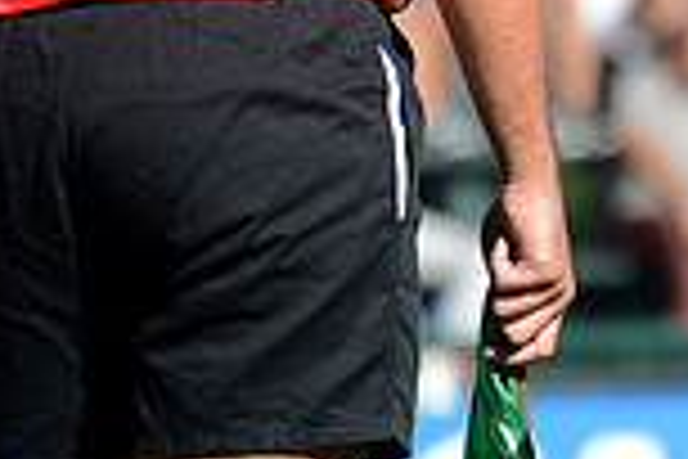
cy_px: -371
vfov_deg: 1.5
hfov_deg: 2.3
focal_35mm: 908
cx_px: 1039
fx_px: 17352
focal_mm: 240
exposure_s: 1/800
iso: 320
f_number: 5.3
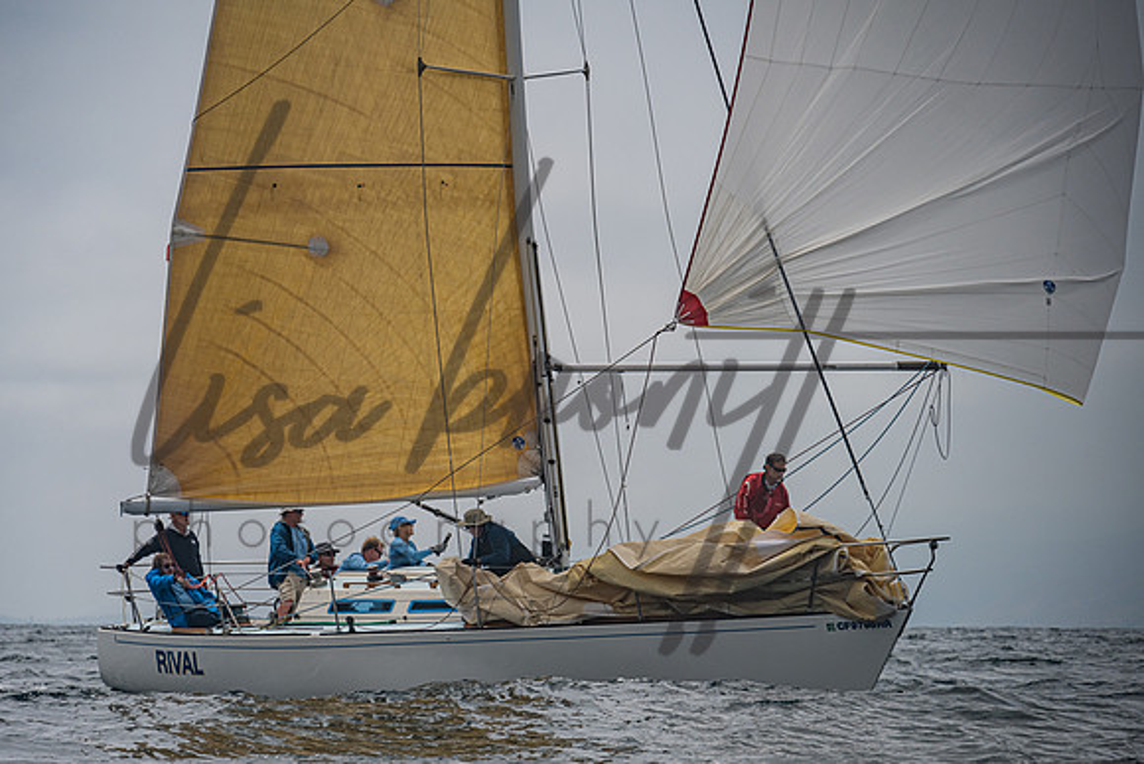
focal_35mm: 238
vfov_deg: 5.8
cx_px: 474
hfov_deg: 8.7
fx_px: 7556
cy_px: 443
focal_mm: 200
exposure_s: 1/1600
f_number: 6.3
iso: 160
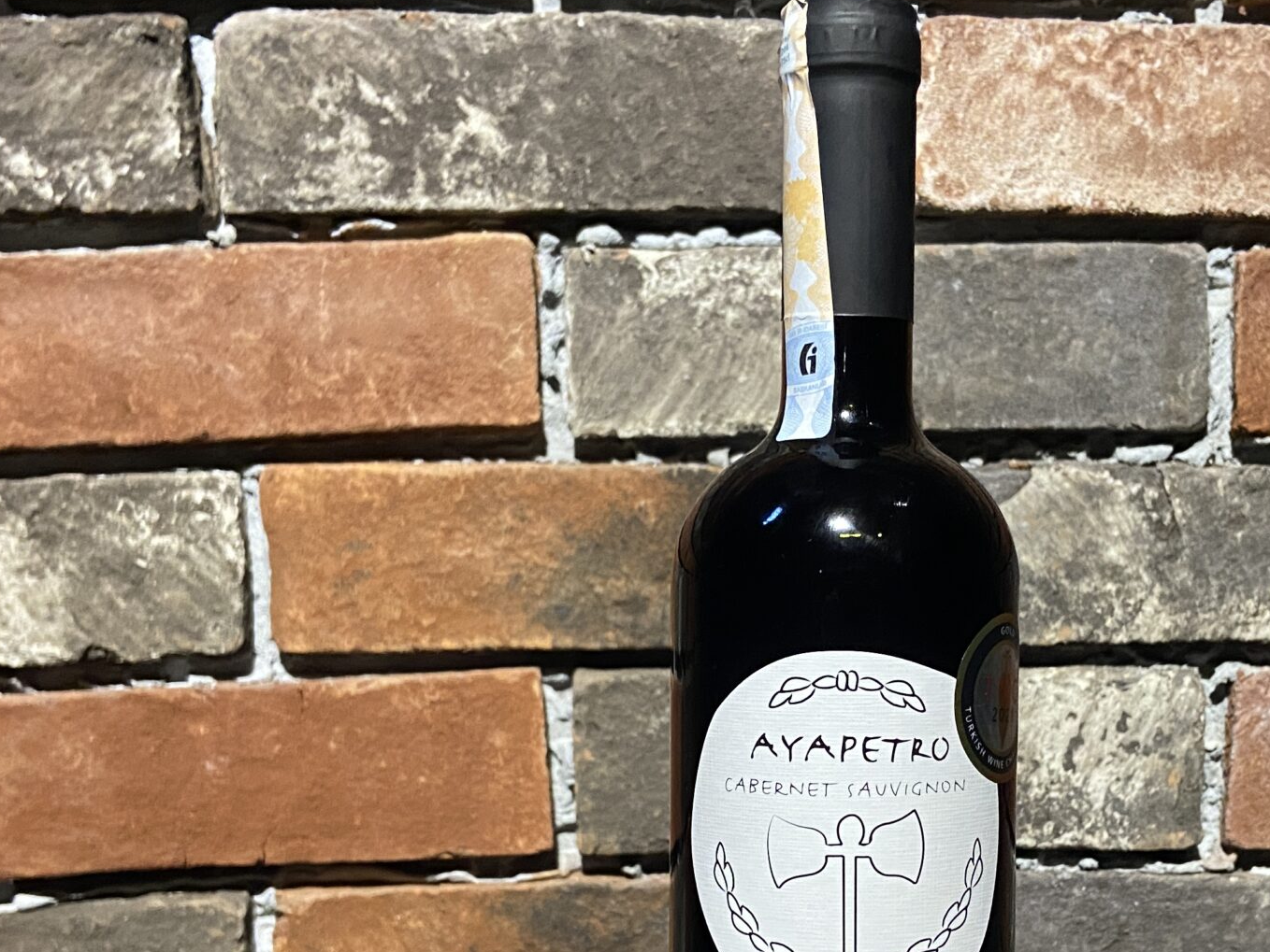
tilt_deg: -6.9
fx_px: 1798
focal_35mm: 49
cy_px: 718
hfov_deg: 38.6
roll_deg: +0.5
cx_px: 815
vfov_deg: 29.2
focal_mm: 4.25
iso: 500
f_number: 1.8
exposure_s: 1/33
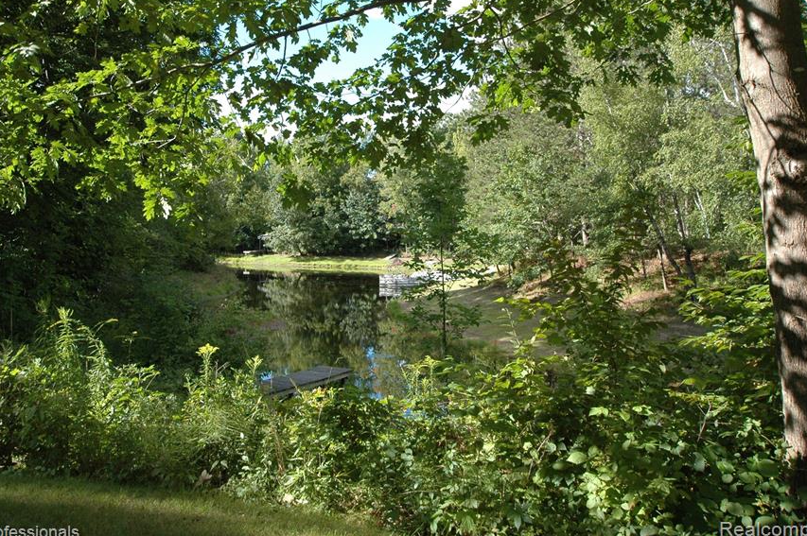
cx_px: 331
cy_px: 223
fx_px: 806
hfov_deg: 52.9
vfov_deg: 36.7
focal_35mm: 36
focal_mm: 20
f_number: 7.1
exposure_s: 1/200
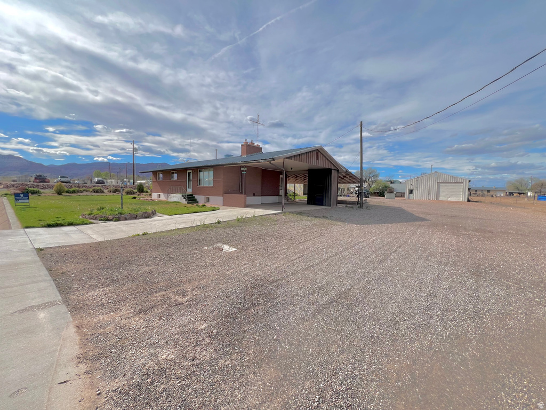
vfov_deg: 89.9
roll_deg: -1.0
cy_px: 205
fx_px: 205
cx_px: 273
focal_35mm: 13
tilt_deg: -3.5
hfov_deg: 106.2
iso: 32
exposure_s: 1/1248
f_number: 1.8
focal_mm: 1.57
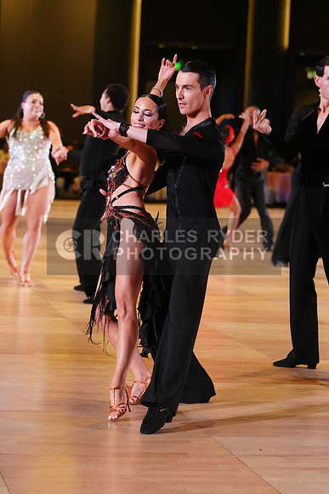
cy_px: 247
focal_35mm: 109
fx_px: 1493
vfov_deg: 18.8
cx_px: 164
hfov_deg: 12.6
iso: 3200
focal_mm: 109
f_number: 4
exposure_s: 1/400
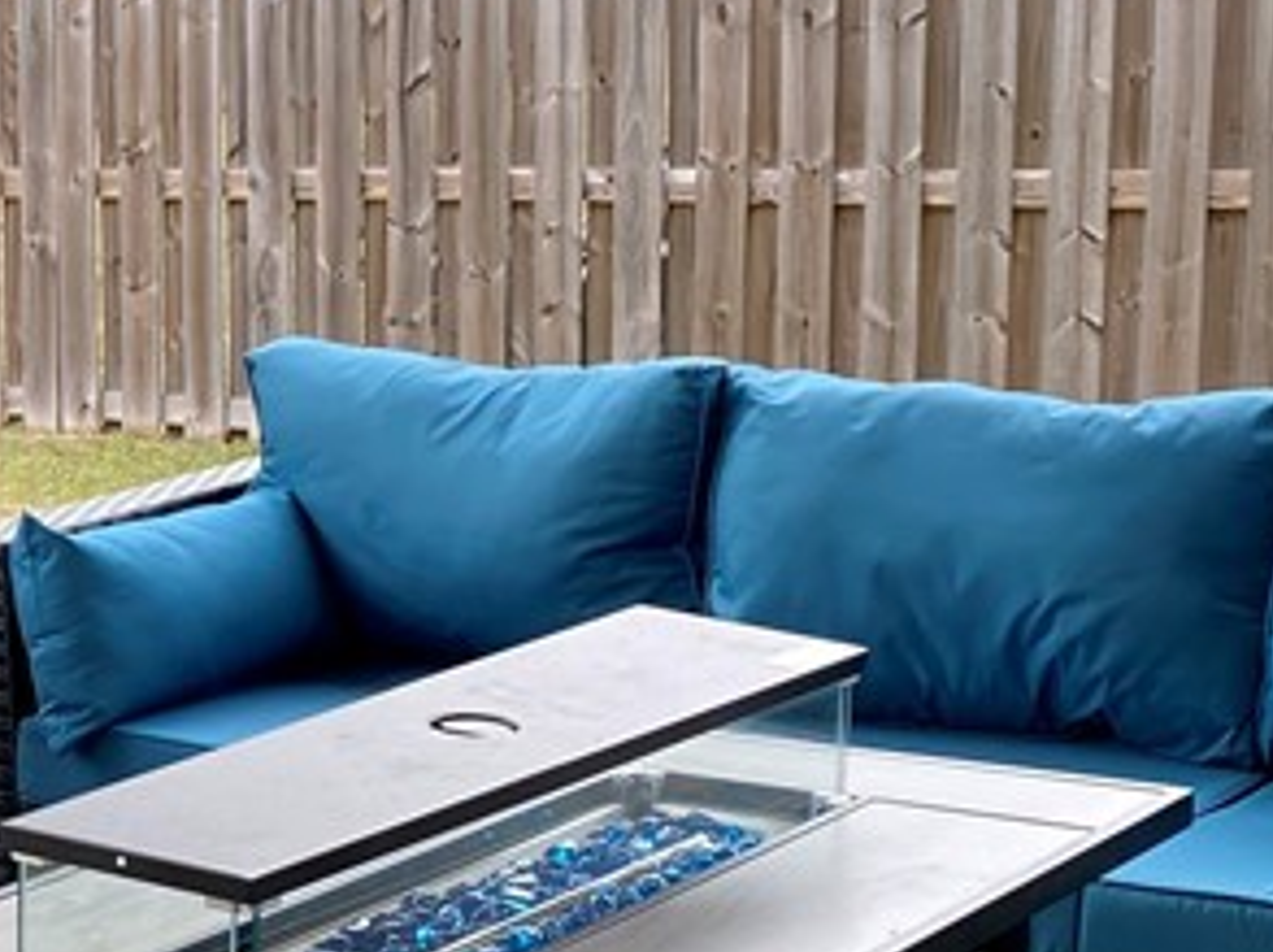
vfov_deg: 16.2
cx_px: -443
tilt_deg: -11.7
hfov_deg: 19.6
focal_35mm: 91
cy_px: 635
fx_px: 3342
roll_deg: +3.1
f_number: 1.8
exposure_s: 1/148
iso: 32
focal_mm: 4.25
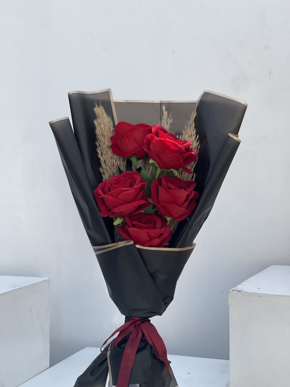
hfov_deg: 22.9
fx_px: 715
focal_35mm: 64
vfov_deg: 30.3
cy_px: 194
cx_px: 145
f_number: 2.2
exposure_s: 1/853
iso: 20
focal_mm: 7.5
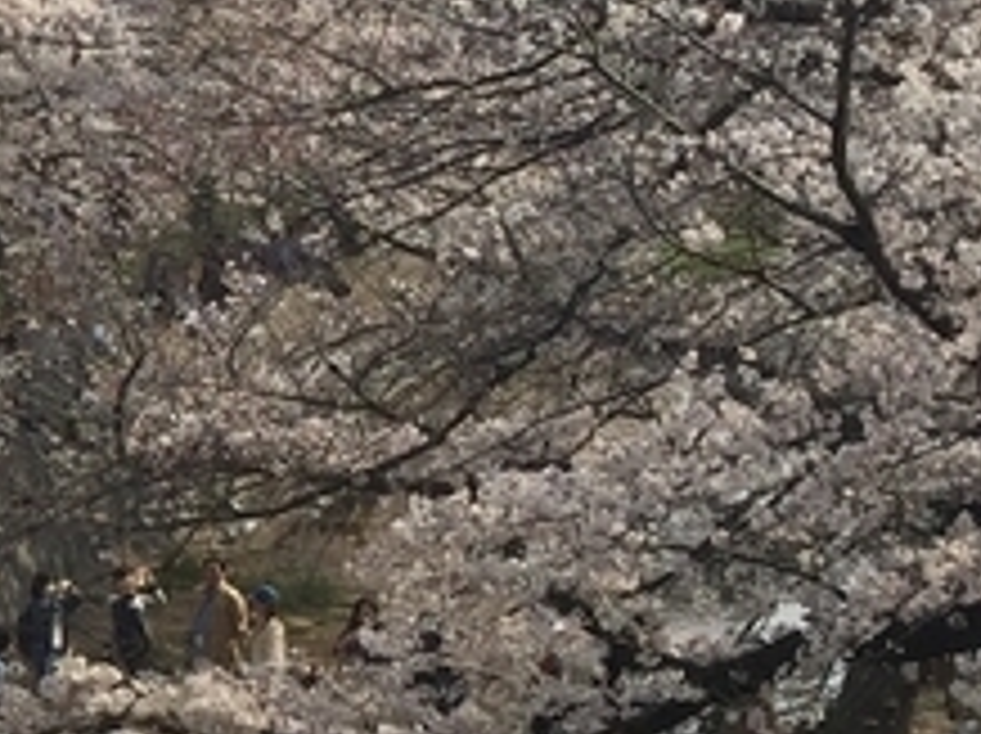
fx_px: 4529
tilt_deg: -7.6
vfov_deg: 9.3
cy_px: 464
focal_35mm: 160
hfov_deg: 11.2
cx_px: -1012
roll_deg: -3.9
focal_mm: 4.15
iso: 32
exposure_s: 1/1883
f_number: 2.2
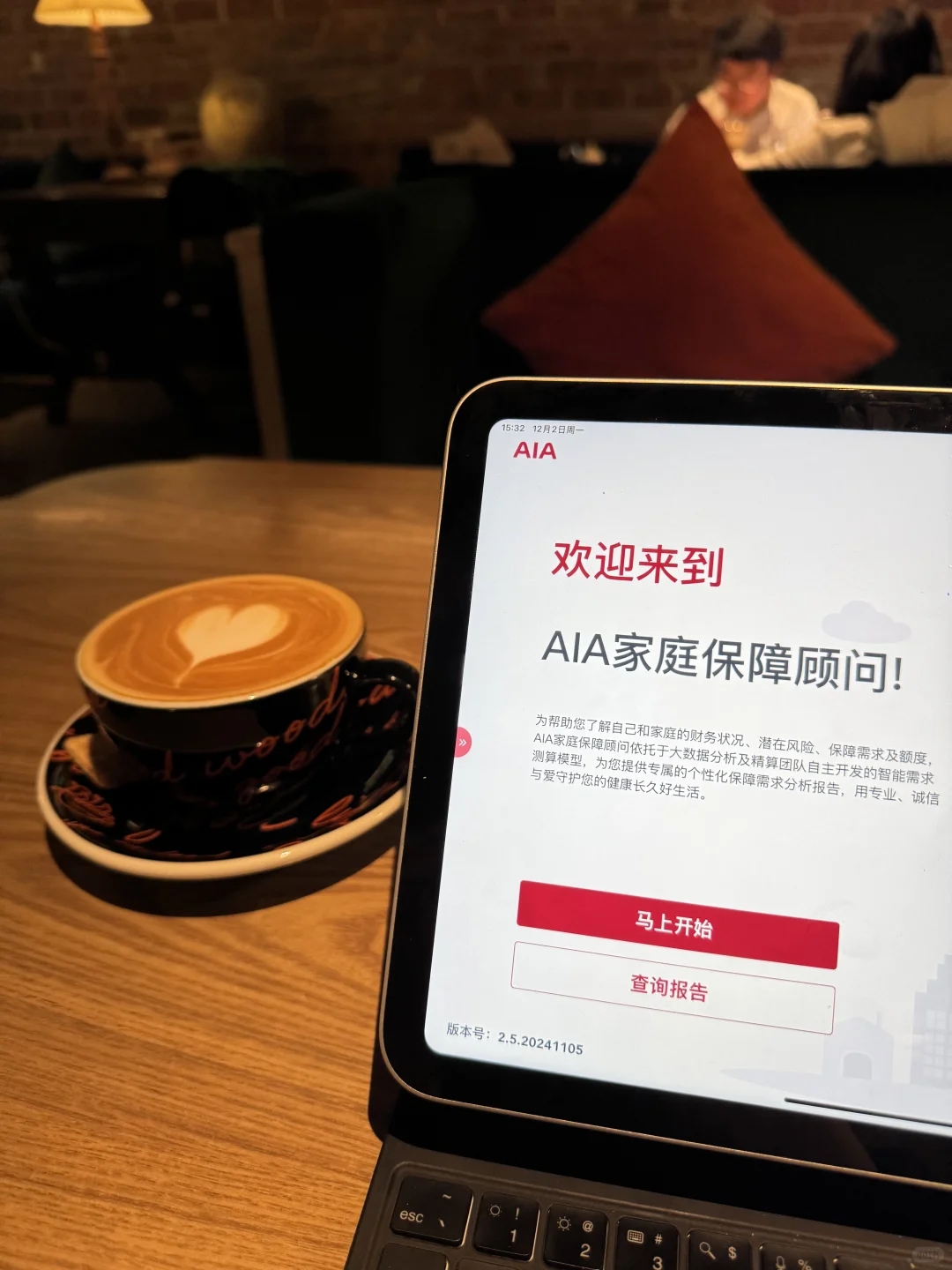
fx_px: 880
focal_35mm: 24
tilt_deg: -28.2
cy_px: 635
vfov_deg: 71.6
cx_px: 476
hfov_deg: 56.8
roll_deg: +1.5
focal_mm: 6.76
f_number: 1.78
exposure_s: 1/100
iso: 160
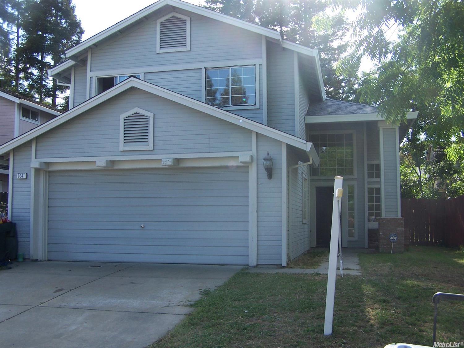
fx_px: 509
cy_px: 174
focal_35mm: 38
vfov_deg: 37.7
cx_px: 232
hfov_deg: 49.0
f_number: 2.8
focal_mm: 6.3
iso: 80
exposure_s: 1/400
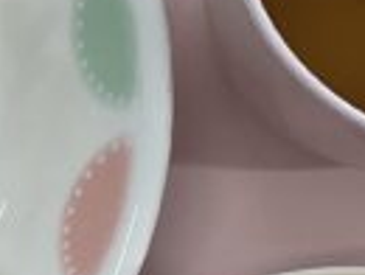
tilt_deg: -87.6
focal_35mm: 171
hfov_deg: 11.0
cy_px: 362
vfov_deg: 8.6
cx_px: -205
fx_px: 1806
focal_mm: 3
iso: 25
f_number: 1.8
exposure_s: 1/100
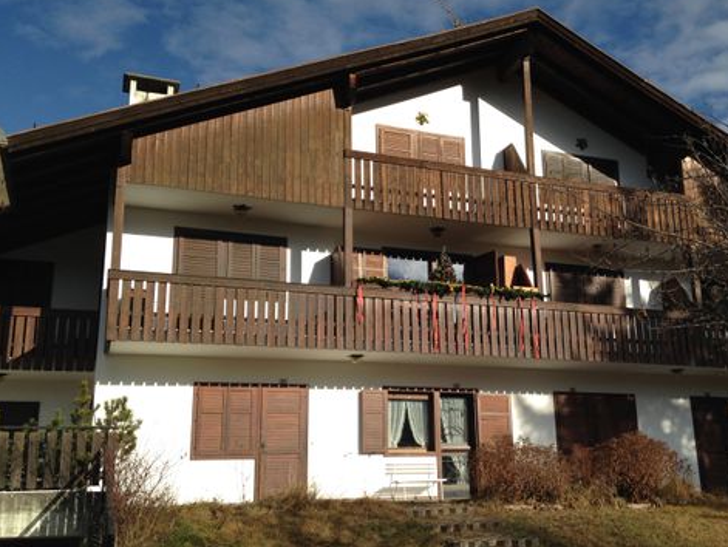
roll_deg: +1.2
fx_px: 884
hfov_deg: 44.4
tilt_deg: +12.6
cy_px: 303
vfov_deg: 34.4
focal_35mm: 42
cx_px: 459
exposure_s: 1/1869
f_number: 2.4
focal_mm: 4.12
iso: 50
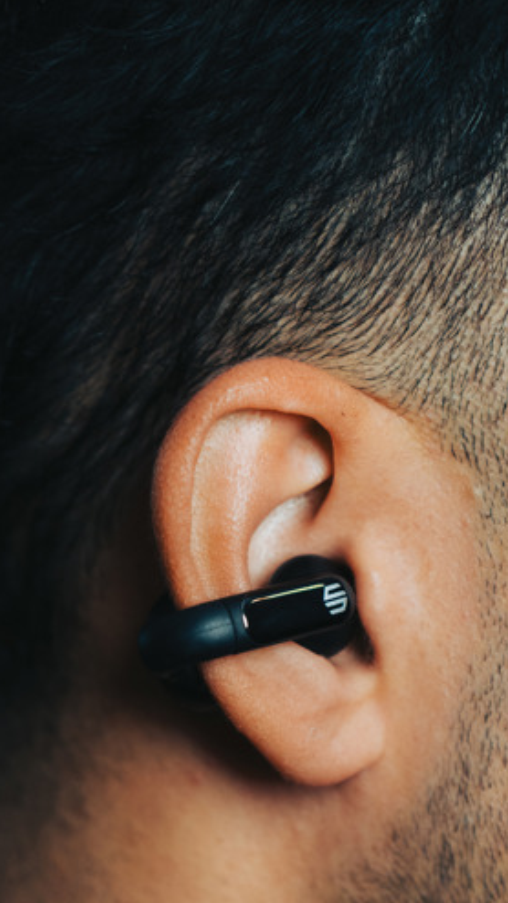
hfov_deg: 7.4
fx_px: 3902
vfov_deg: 13.2
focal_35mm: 163
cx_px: 308
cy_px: 581
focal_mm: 75
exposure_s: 1/800
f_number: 2.8
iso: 1000
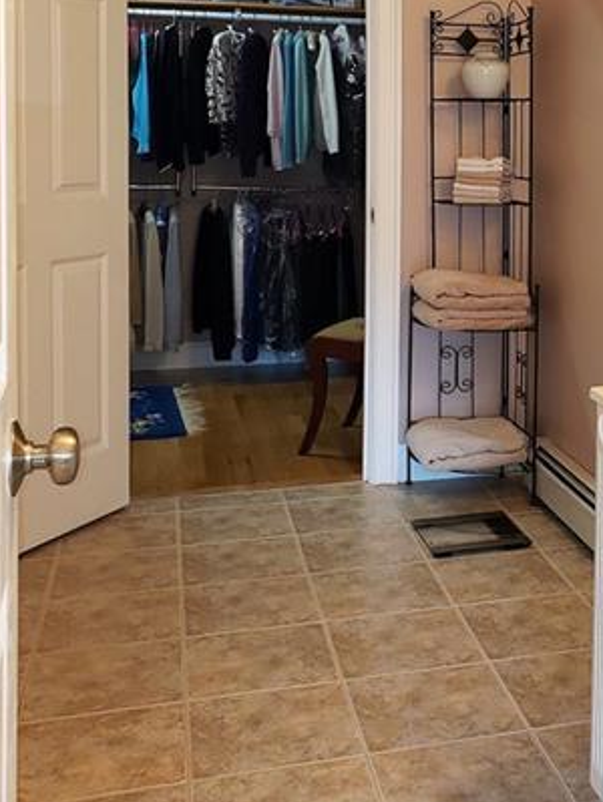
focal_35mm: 50
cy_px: 223
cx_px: 559
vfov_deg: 37.4
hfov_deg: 27.9
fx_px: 1159
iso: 100
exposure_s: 1/24
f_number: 2.4
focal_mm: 4.3
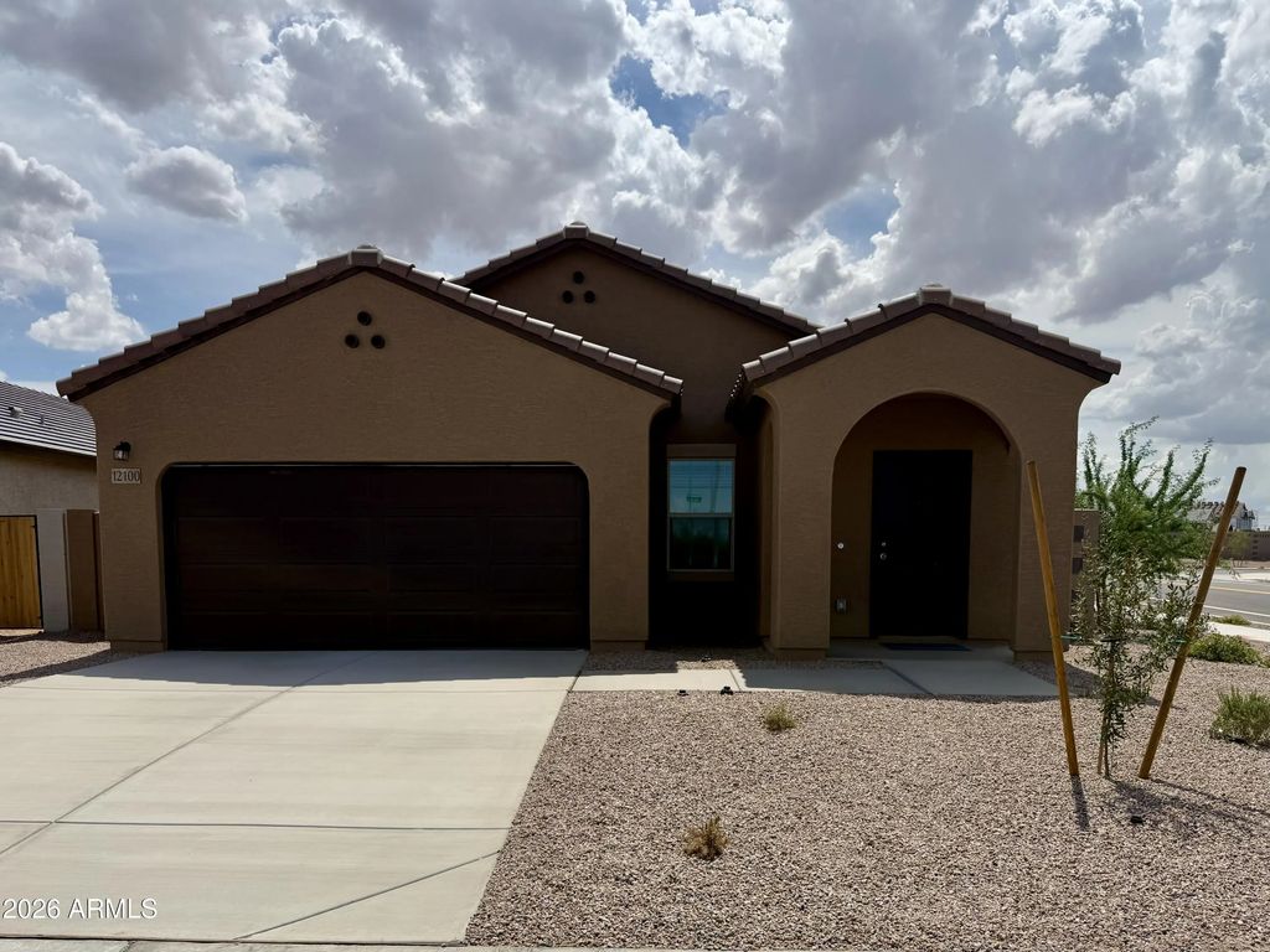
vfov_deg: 56.8
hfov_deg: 71.6
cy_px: 476
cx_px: 635
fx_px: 881
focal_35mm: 24
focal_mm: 6.76
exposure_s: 1/9091
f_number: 1.78
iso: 80
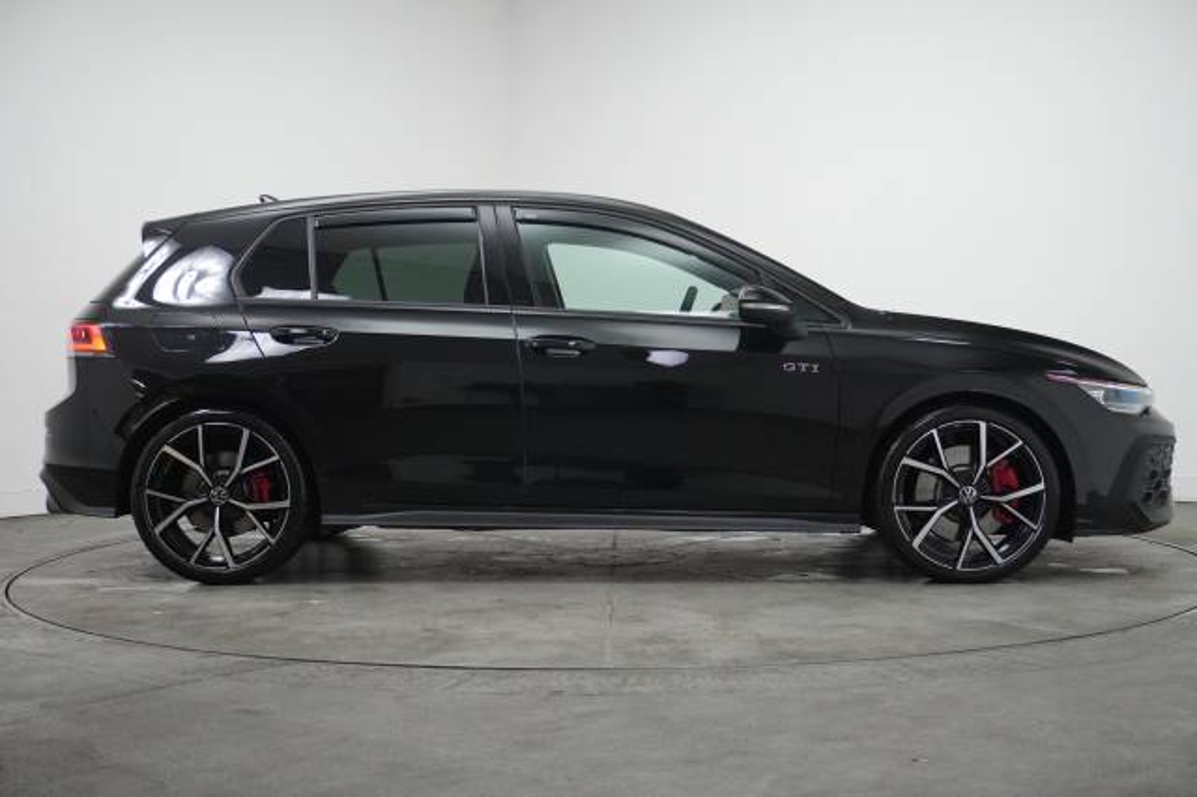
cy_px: 398
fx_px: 1545
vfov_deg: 28.9
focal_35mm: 46
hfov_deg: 42.3
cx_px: 598
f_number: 5
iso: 2500
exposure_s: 1/160
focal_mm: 31
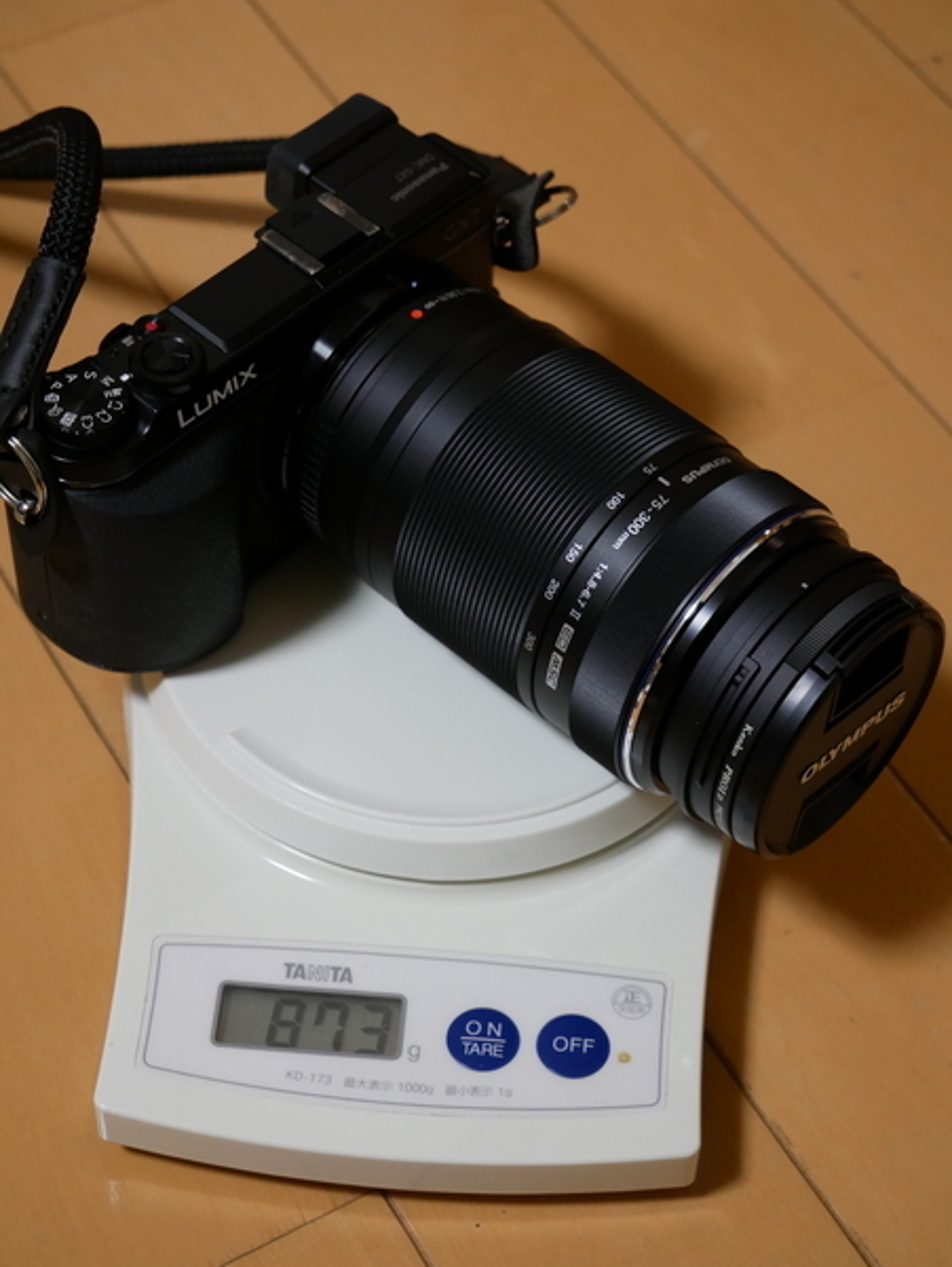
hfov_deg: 19.4
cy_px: 634
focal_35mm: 76
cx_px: 476
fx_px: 2783
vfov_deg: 25.6
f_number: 5.4
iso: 800
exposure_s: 1/25
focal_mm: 38
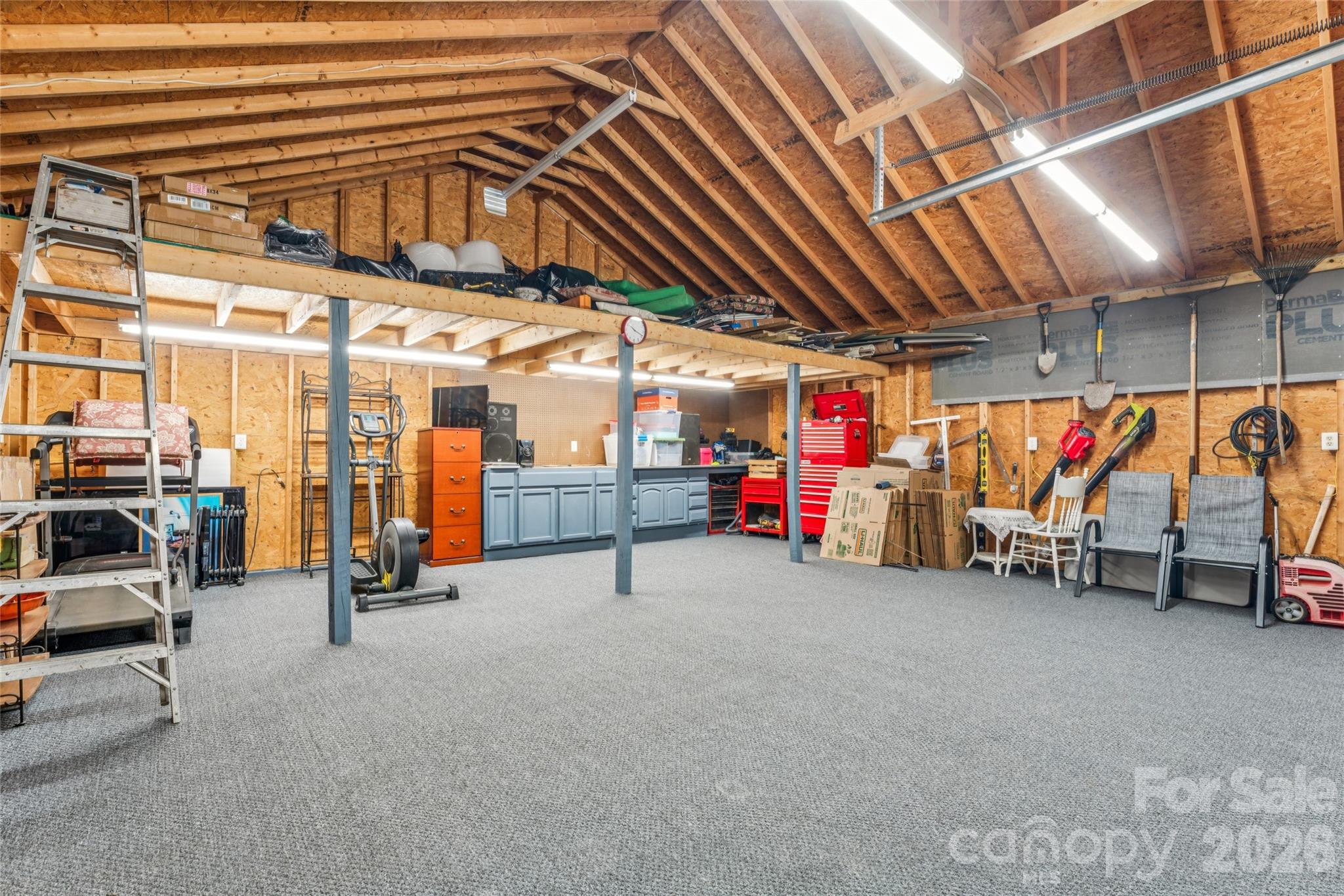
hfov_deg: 95.3
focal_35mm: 16
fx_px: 612
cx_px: 672
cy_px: 448
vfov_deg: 72.4
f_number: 13
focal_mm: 16.4
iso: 100
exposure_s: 2
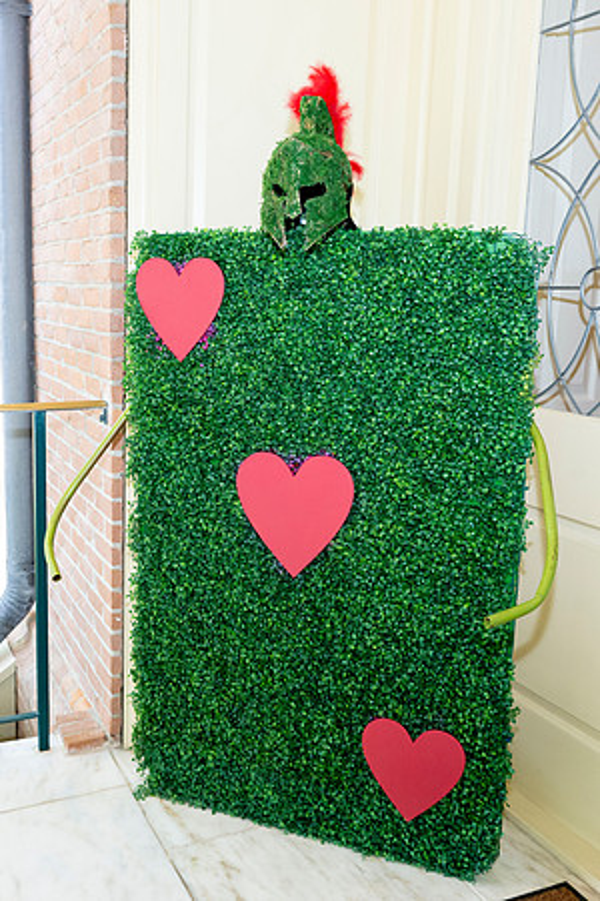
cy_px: 450
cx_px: 288
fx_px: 914
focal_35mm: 37
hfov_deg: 36.3
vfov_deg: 52.4
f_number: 6.3
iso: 1250
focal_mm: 24
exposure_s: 1/80
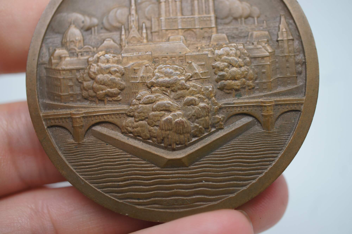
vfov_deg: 29.8
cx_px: 176
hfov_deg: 43.6
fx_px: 440
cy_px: 117
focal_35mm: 45
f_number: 4
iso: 200
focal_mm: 30
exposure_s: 1/160
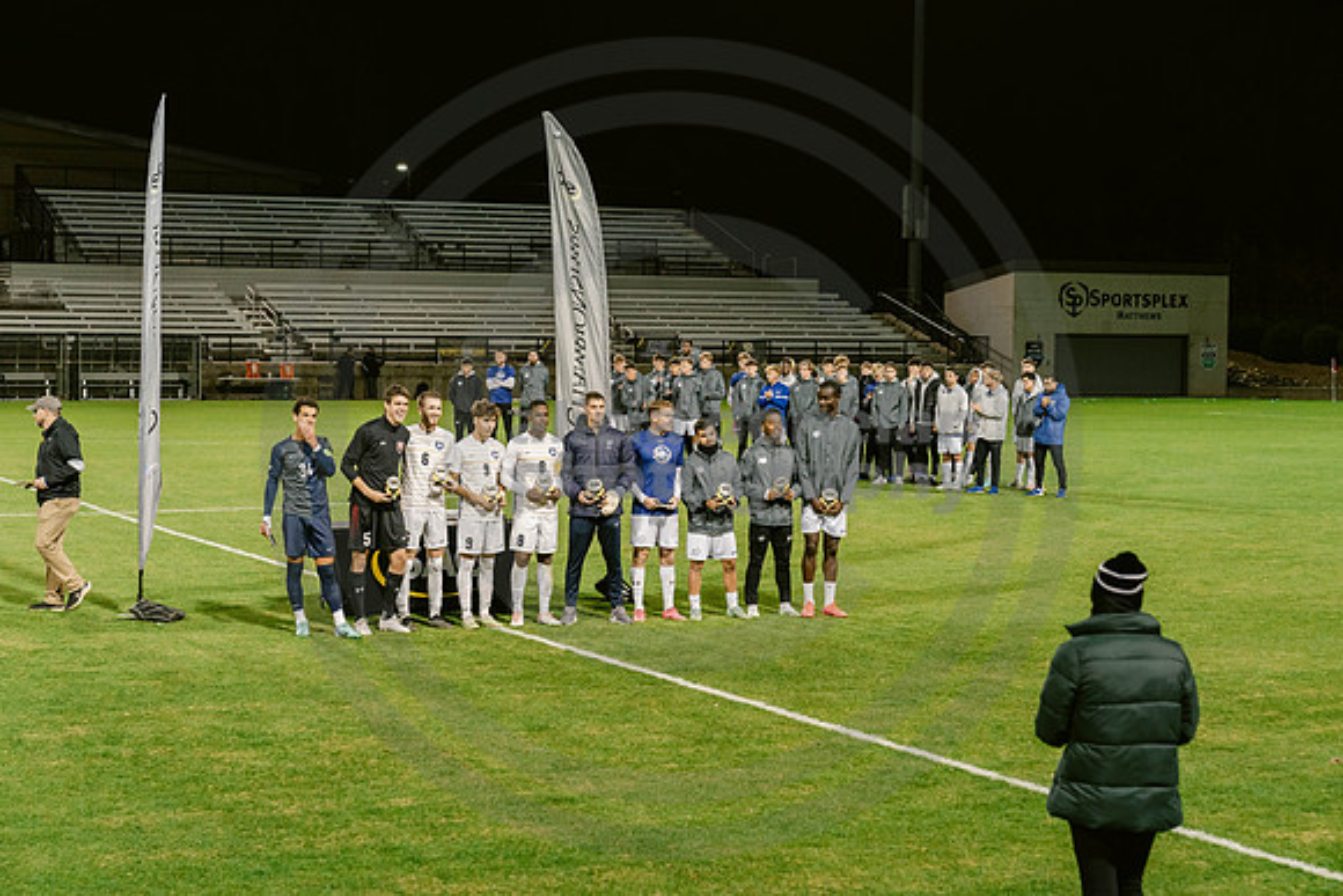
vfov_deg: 19.5
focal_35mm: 70
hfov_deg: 28.8
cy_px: 448
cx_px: 672
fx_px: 2612
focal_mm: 70
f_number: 4.5
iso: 2000
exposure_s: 1/200
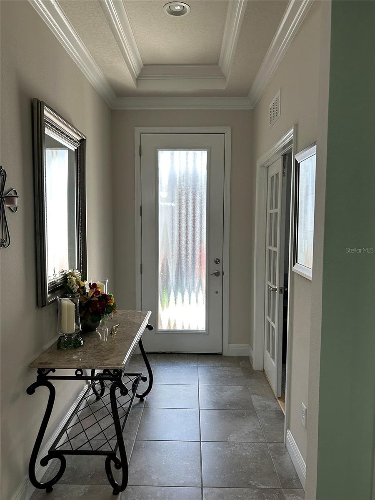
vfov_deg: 67.3
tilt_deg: -5.0
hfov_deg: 53.1
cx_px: 188
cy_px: 250
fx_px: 376
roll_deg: +0.6
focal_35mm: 26
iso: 125
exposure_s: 1/120
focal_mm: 5.7
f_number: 1.5
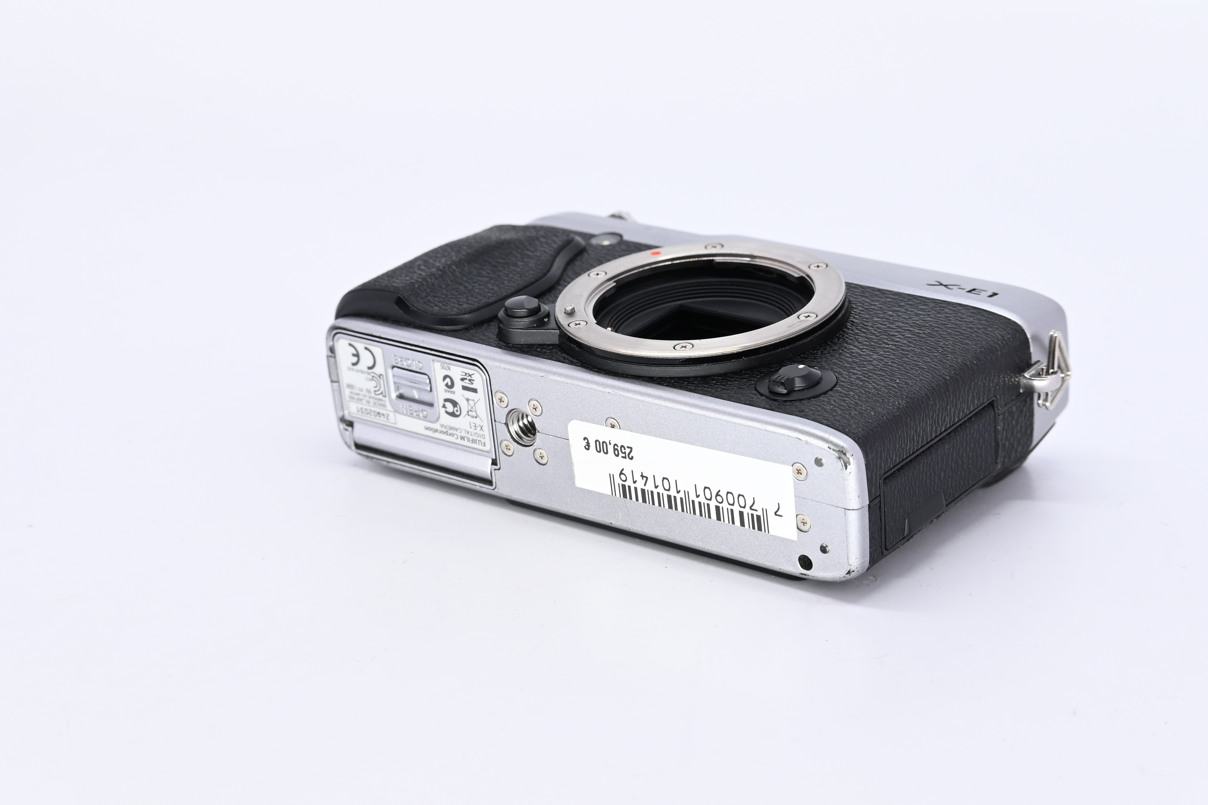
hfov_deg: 25.1
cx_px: 604
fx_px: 2718
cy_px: 402
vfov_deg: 16.9
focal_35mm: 81
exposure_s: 1/160
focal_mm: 54
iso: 500
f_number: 9
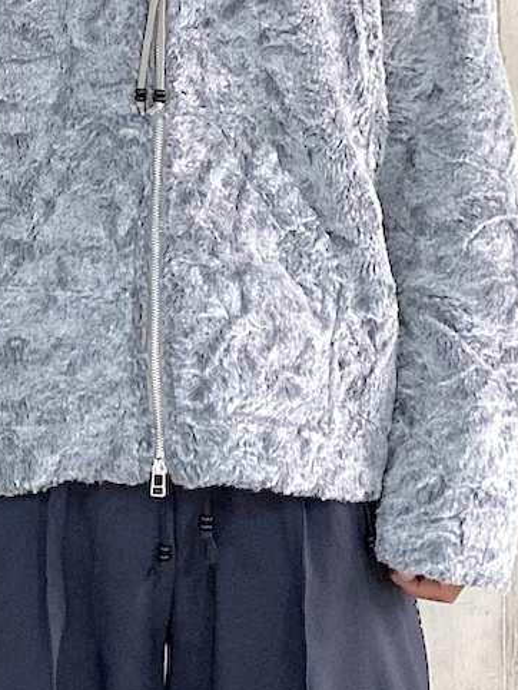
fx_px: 917
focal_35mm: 46
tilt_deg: -1.6
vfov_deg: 40.8
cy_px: 243
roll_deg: +0.8
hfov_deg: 31.2
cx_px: 163
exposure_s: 1/32
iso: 640
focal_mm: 4.25
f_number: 1.8
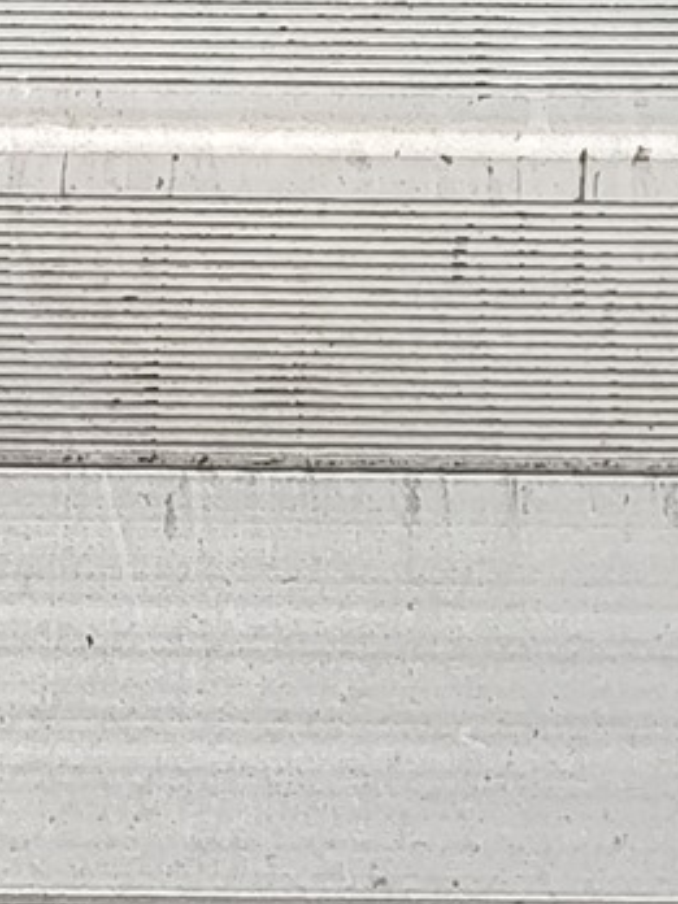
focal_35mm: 203
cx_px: -252
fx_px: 5301
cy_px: 1133
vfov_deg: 9.6
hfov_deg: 7.2
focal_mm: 4.71
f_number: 1.79
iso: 160
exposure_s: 1/50
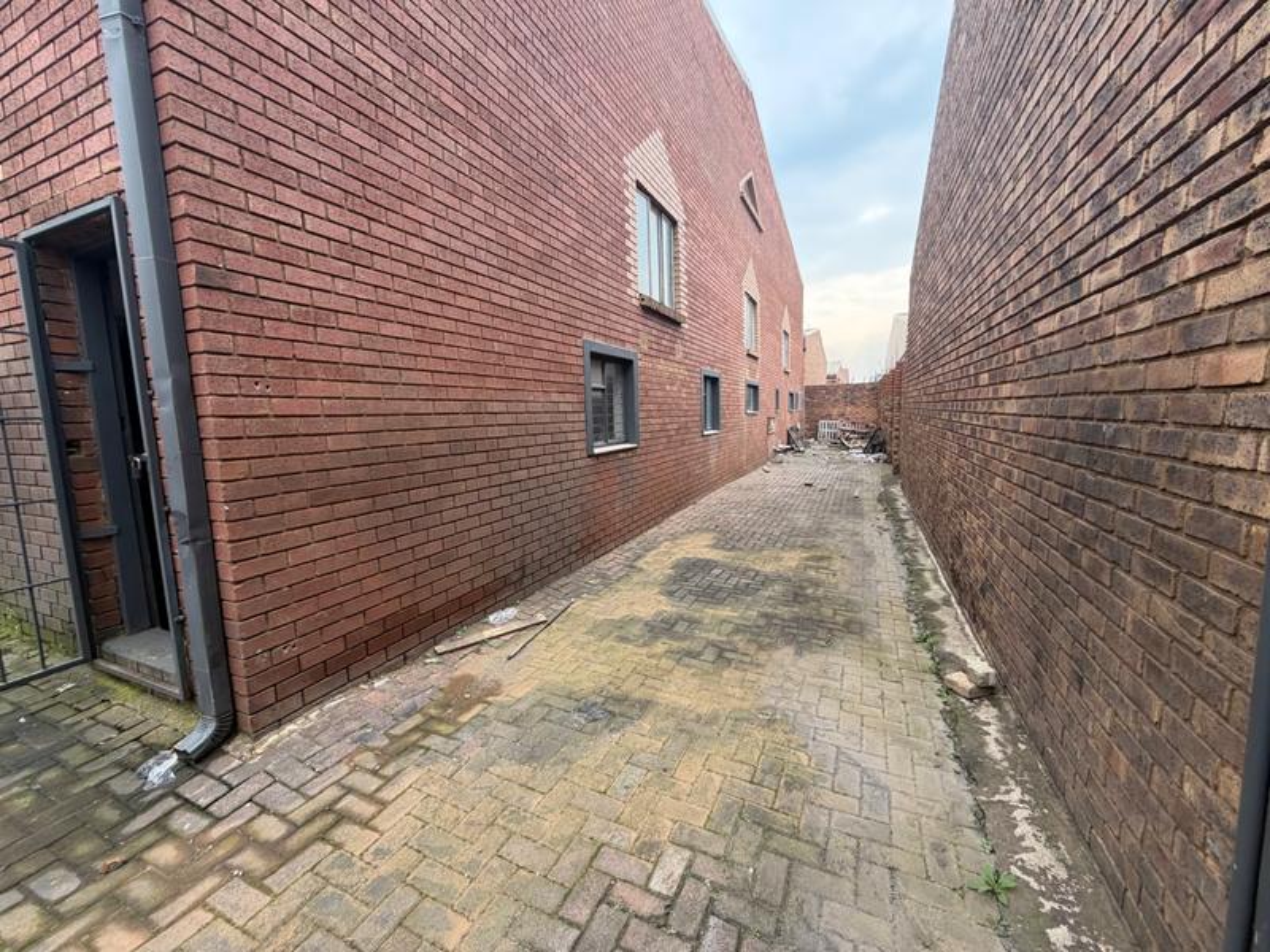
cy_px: 476
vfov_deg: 85.7
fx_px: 514
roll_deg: +3.7
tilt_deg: -5.7
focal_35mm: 14
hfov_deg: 102.1
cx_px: 635
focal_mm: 2.22
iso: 64
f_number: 2.2
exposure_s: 1/220
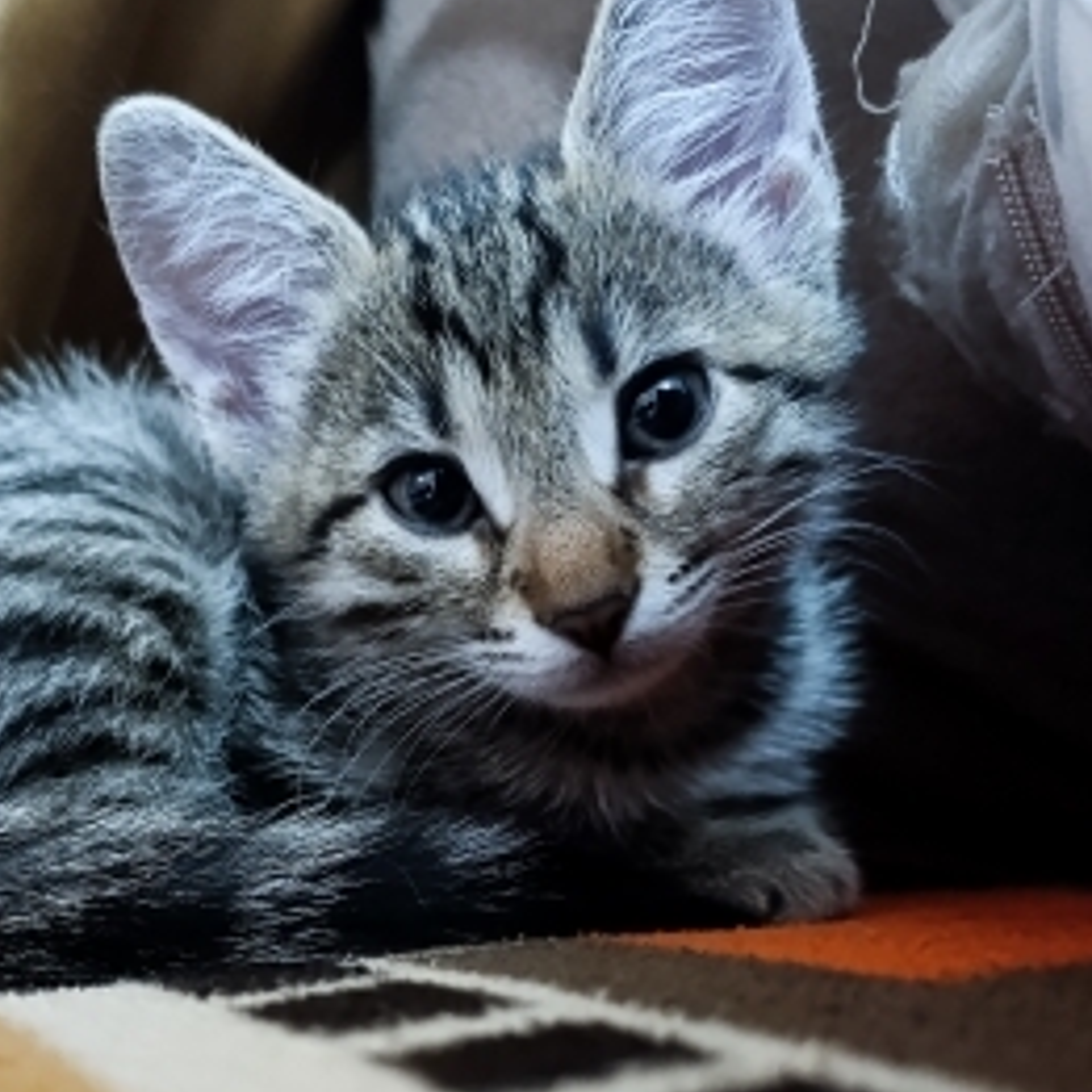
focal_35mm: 39
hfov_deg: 42.2
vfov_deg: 41.2
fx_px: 1392
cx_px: 358
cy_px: 854
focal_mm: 6.14
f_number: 1.6
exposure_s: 1/16.7
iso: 10000
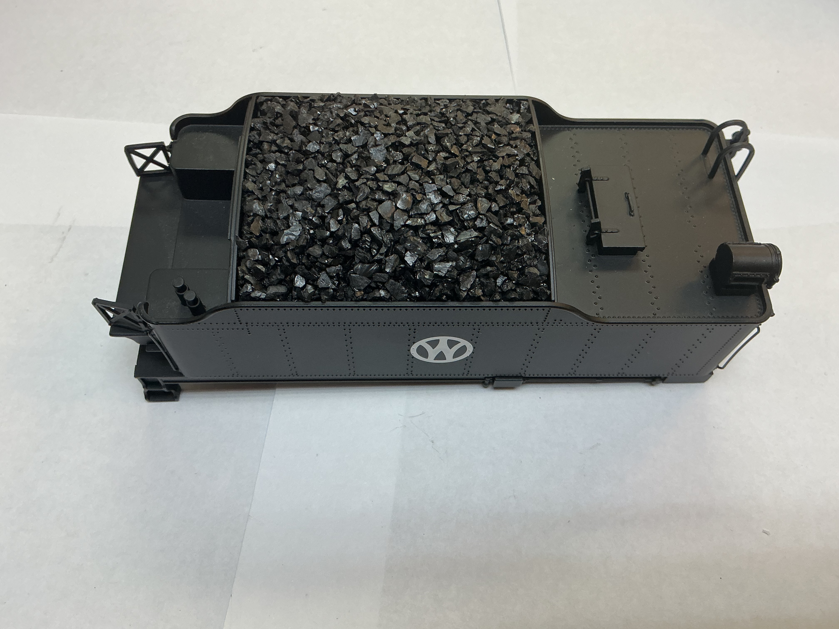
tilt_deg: -63.4
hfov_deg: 61.7
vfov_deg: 48.2
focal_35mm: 29
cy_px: 314
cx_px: 420
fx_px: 703
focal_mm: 3
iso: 50
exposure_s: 1/120
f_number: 1.8
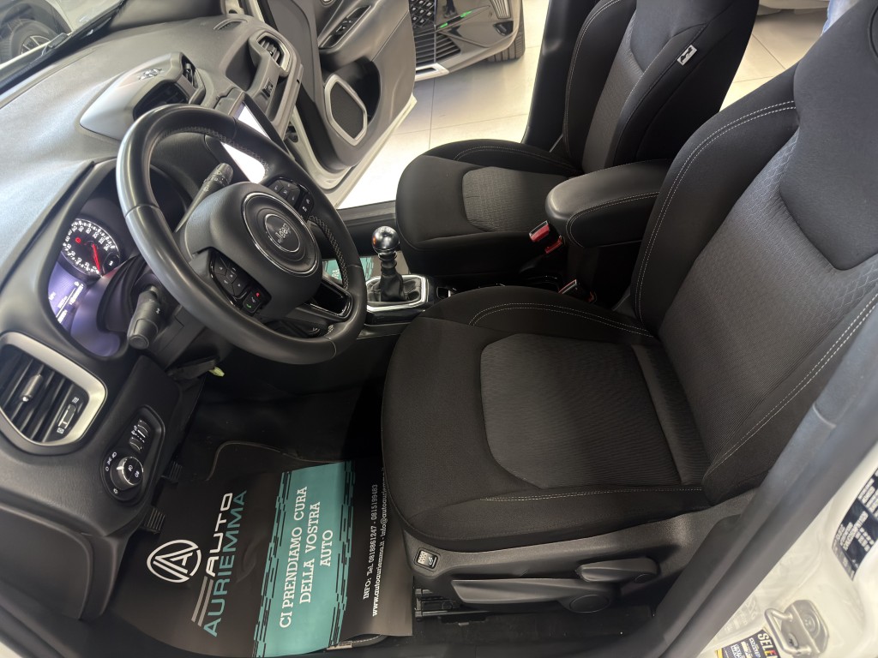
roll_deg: +13.1
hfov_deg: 71.6
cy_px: 329
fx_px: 609
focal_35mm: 24
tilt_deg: -43.2
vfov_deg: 56.8
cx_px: 439
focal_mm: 6.76
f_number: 1.78
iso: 640
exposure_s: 1/20
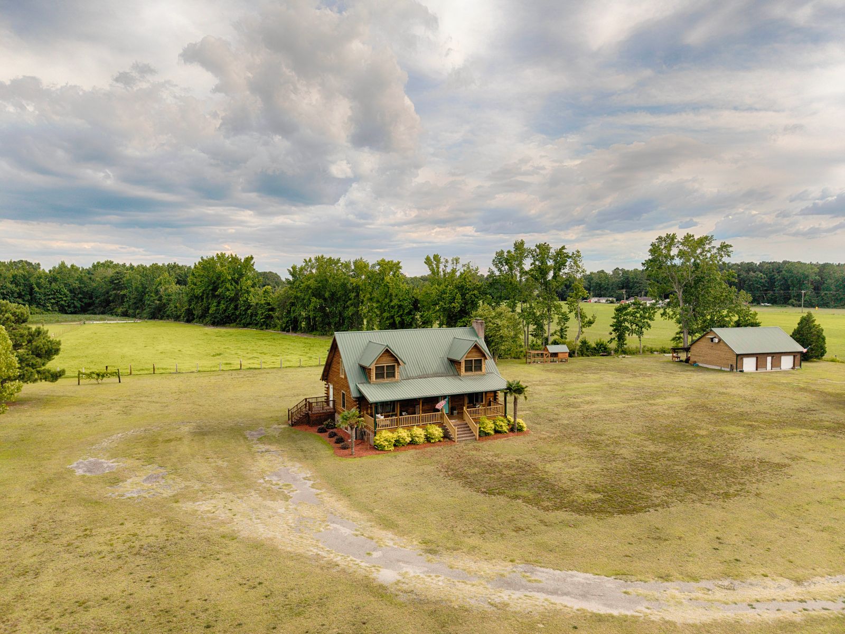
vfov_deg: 56.8
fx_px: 586
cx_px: 422
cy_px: 317
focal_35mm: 24
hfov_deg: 71.6
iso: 150
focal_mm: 8.67
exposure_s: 1/3000
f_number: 1.8
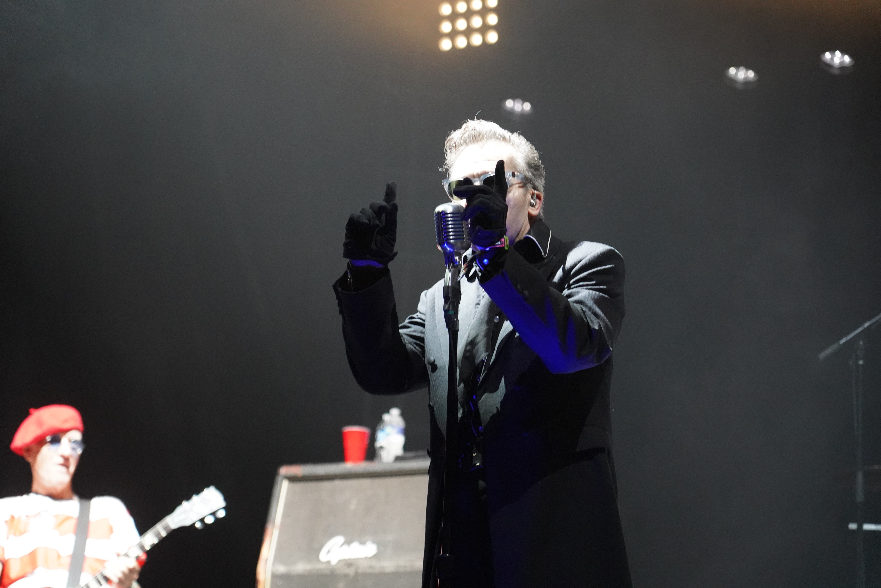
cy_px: 294
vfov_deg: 13.7
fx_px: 2447
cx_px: 440
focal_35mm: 100
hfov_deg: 20.4
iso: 8000
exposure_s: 1/160
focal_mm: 100
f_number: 4
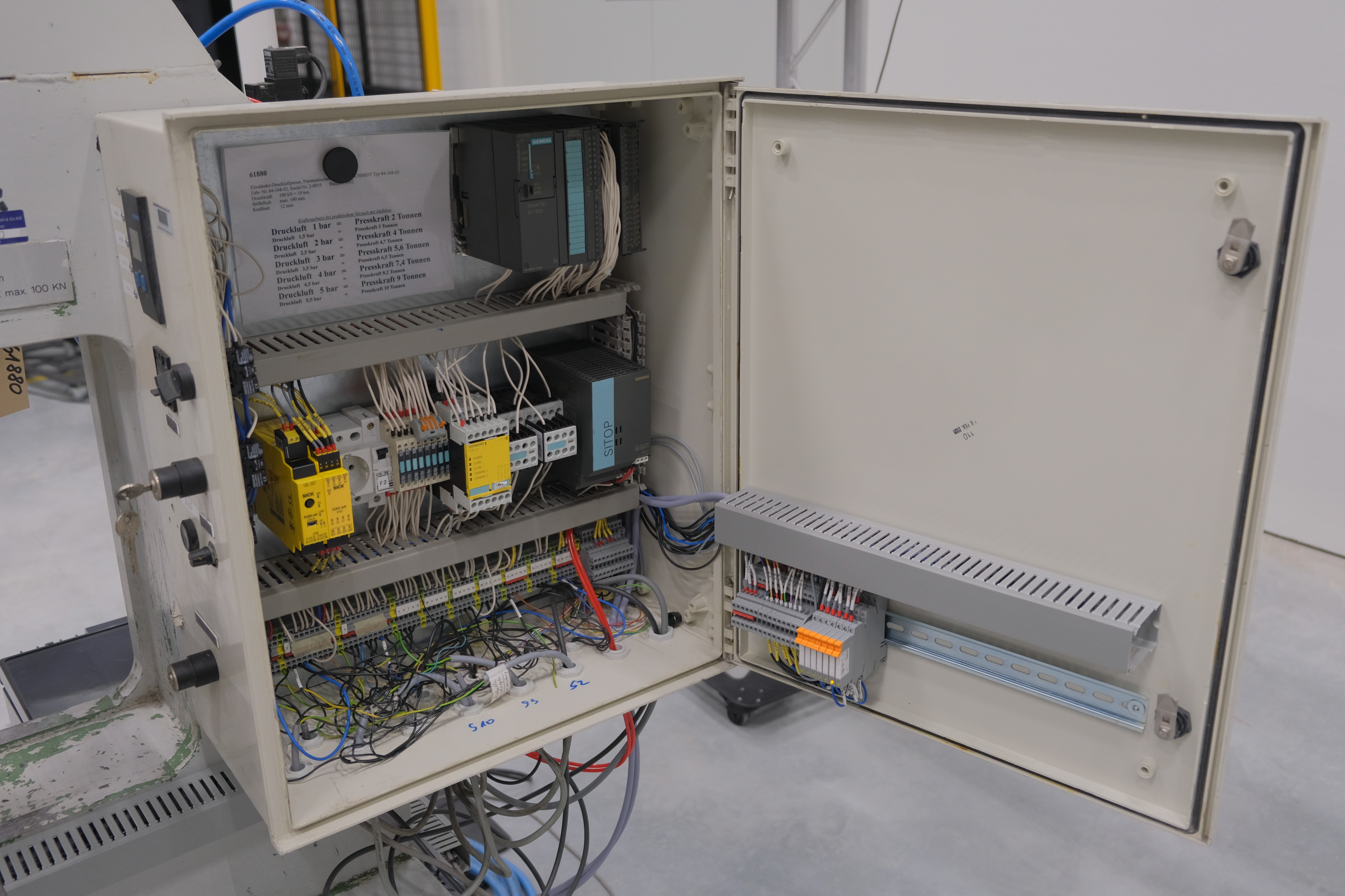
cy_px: 448
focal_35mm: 31
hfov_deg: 60.3
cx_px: 672
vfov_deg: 42.3
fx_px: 1158
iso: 800
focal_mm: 20.5
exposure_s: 1/50
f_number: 3.2
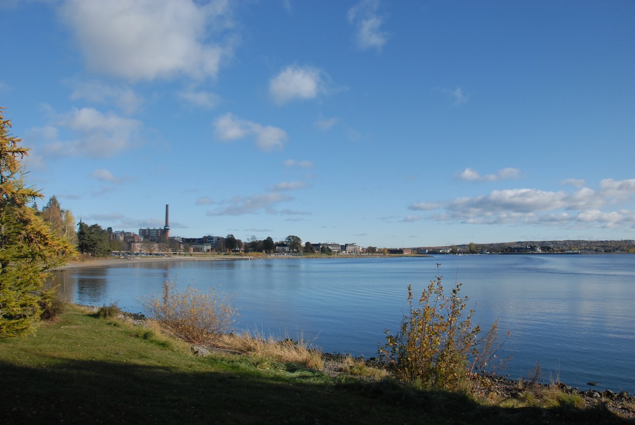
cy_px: 212
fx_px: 477
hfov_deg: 67.3
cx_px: 318
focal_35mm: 27
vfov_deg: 48.1
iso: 400
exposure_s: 1/320
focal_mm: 18
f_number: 9
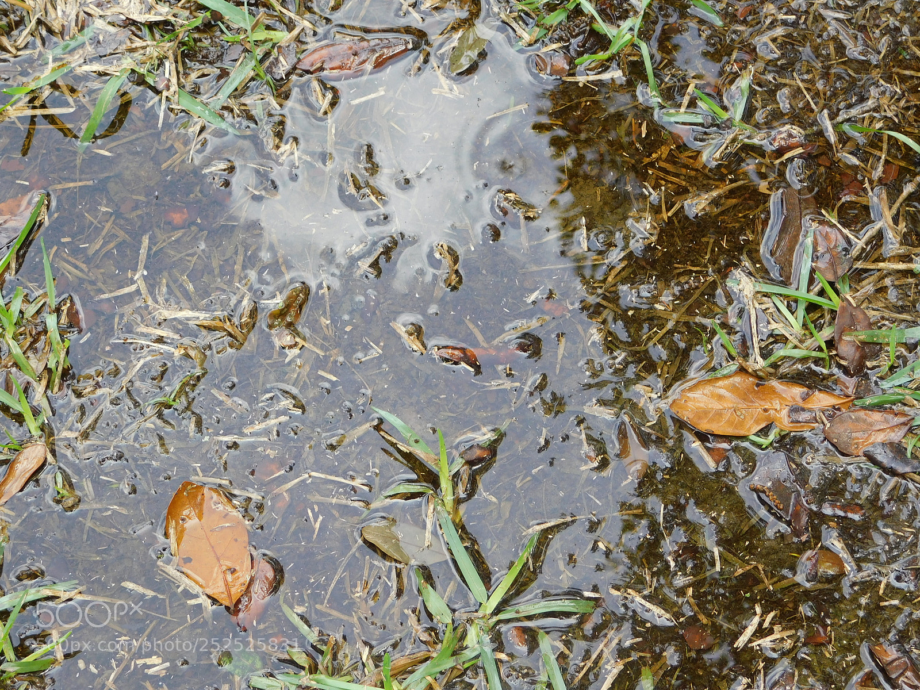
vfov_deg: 16.2
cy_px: 345
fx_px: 2419
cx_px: 460
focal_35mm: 91
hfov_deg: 21.5
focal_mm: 16.1
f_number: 4.5
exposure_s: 1/60
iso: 125
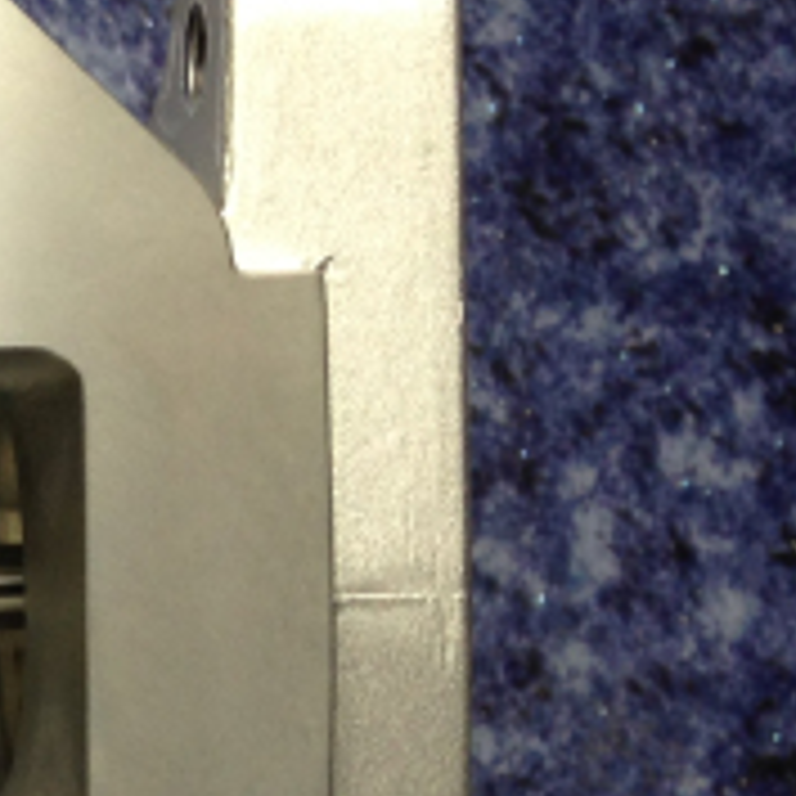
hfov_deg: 12.0
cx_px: -715
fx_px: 3434
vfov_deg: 13.1
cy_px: 666
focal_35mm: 132
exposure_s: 1/24
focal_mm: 4.12
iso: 50
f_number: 2.4
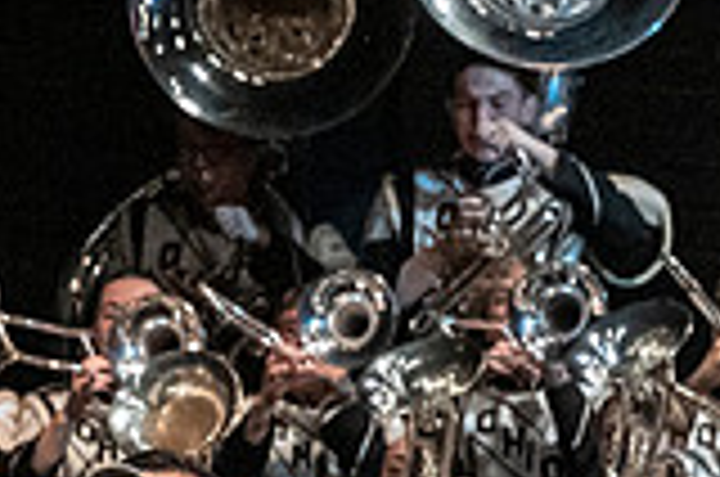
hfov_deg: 2.6
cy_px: 796
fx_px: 15729
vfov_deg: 1.7
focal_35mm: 788
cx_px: 544
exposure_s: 1/500
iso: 4000
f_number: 4
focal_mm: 145
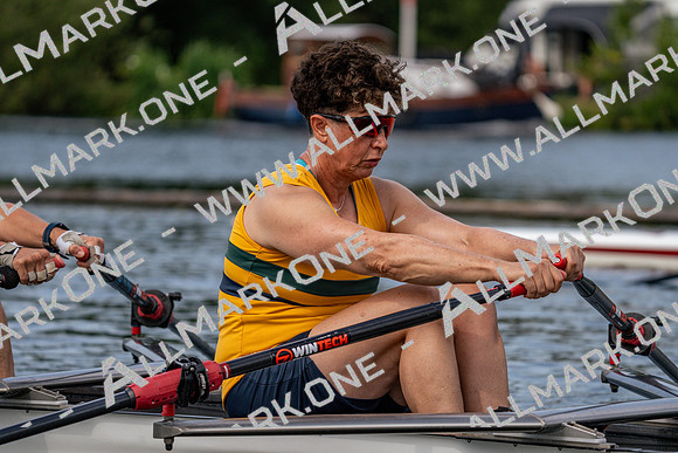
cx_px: 339
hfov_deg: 8.7
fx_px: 4445
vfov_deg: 5.8
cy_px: 226
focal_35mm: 236
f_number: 5.6
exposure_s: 1/1600
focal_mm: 236
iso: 320
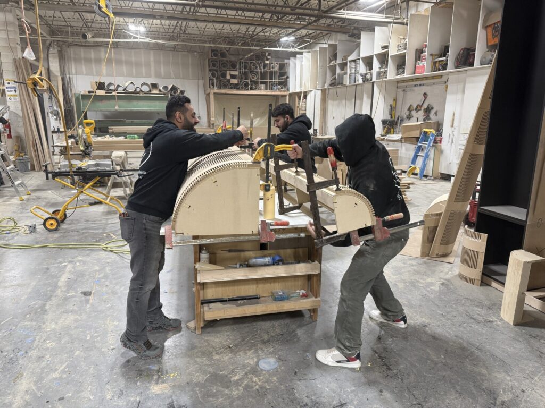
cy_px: 204
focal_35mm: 24
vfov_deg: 56.8
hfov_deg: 71.6
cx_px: 272
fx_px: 378
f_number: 1.78
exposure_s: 1/120
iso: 200
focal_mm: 6.76
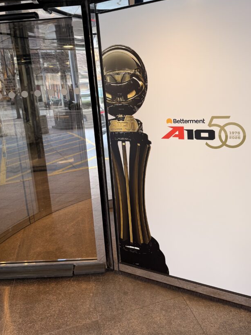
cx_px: 141
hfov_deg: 46.7
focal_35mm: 30
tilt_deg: -9.0
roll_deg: +4.2
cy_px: 133
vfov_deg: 59.5
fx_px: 290
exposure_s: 1/120
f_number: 1.78
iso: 125
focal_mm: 6.76
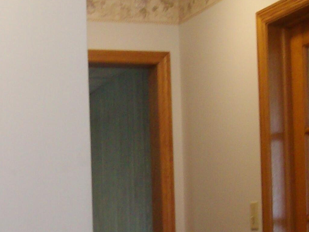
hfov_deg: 18.9
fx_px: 920
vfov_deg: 14.0
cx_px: 71
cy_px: 264
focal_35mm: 103
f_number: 2.8
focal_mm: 5.8
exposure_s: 1/40
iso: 155
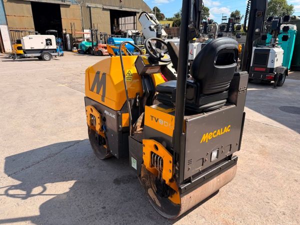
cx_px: 150
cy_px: 112
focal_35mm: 24
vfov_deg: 56.8
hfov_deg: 71.6
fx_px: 208
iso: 80
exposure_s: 1/3021
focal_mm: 6.76
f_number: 1.78
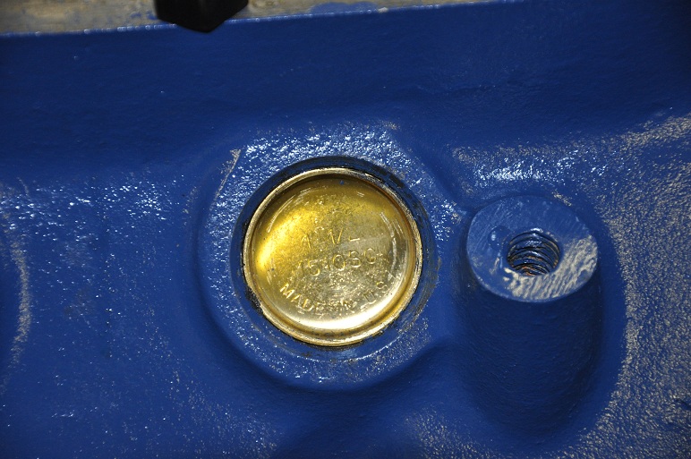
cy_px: 230
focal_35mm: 158
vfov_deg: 8.7
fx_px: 3020
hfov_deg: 13.1
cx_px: 346
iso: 800
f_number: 5.6
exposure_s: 1/60
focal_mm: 105
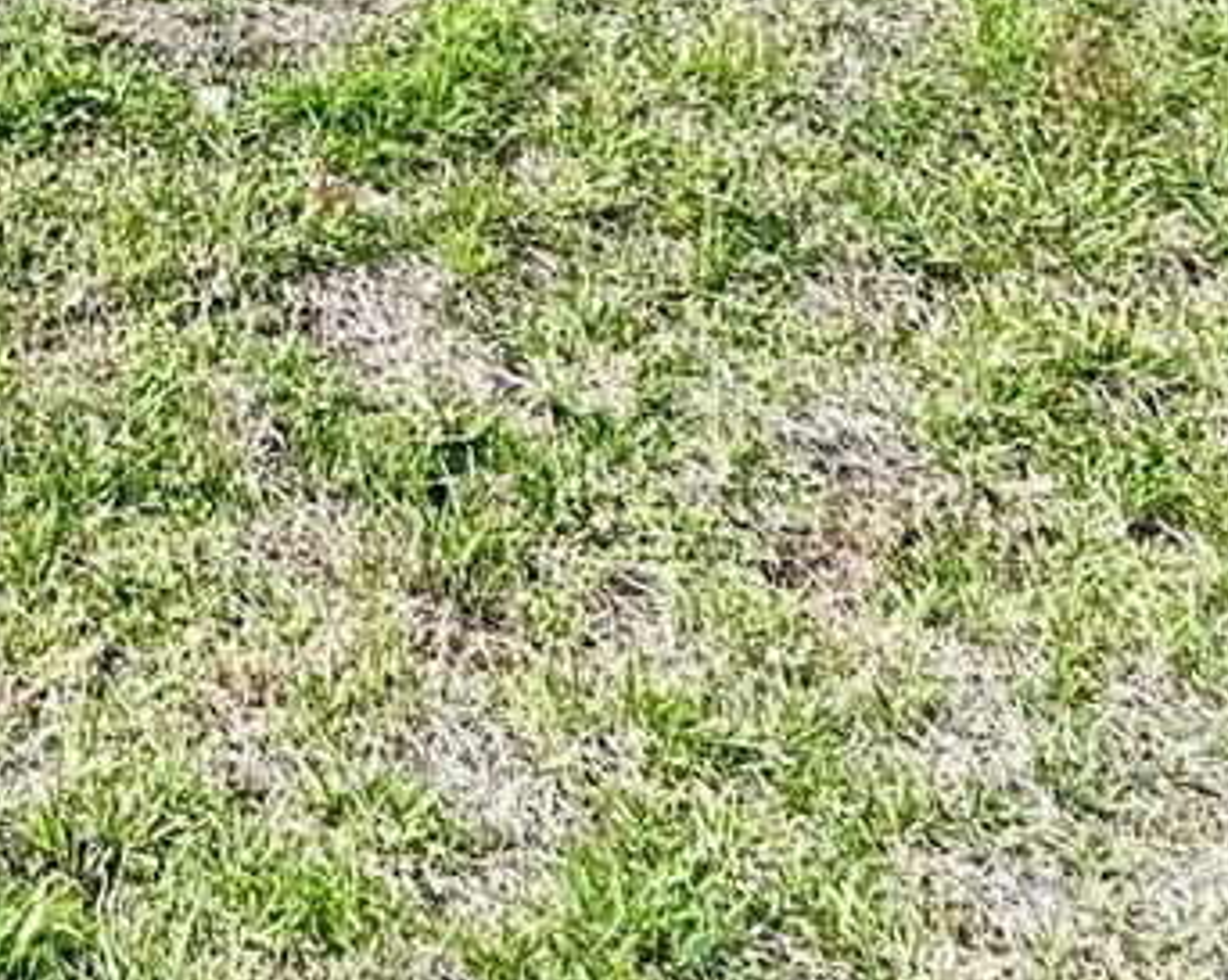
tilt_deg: +7.3
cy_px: -933
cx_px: -248
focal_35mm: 64
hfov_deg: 26.3
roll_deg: +0.0
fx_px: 2324
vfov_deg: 17.6
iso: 40
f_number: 2.2
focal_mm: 2.22
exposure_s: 1/2208
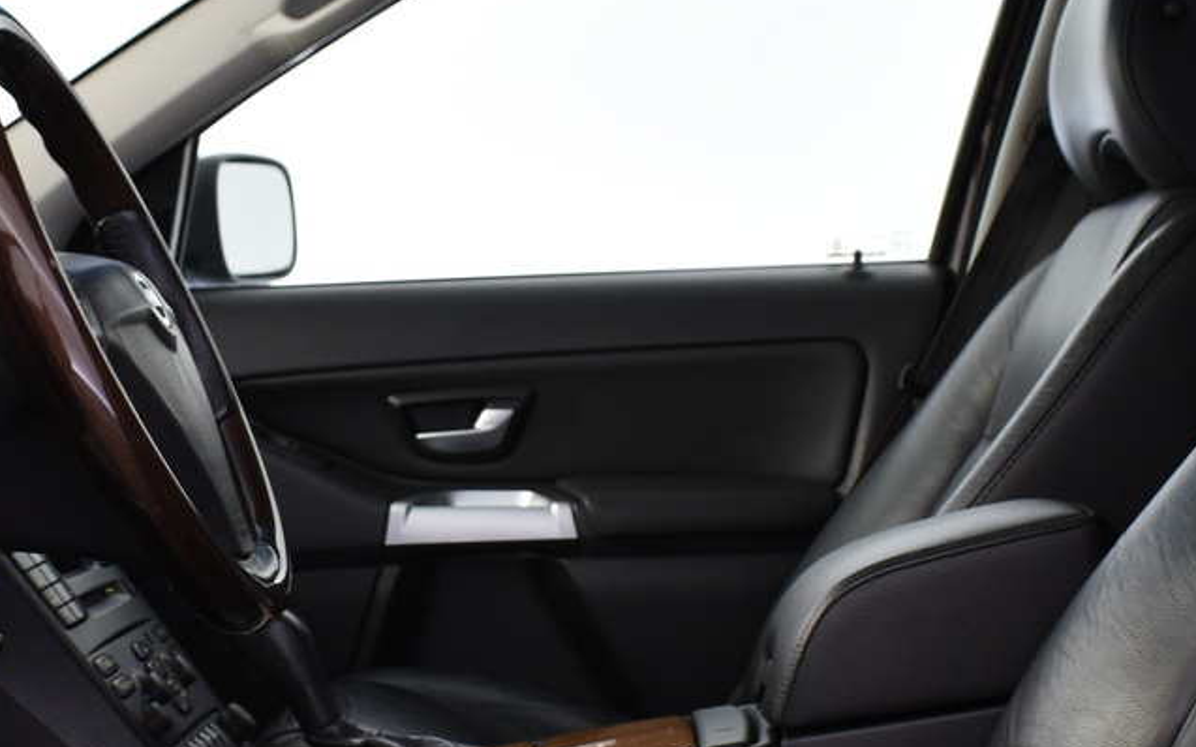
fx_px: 2281
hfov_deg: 29.1
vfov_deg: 18.5
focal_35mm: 70
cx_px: 364
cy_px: 554
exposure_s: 1.5
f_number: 5.6
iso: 100
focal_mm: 18
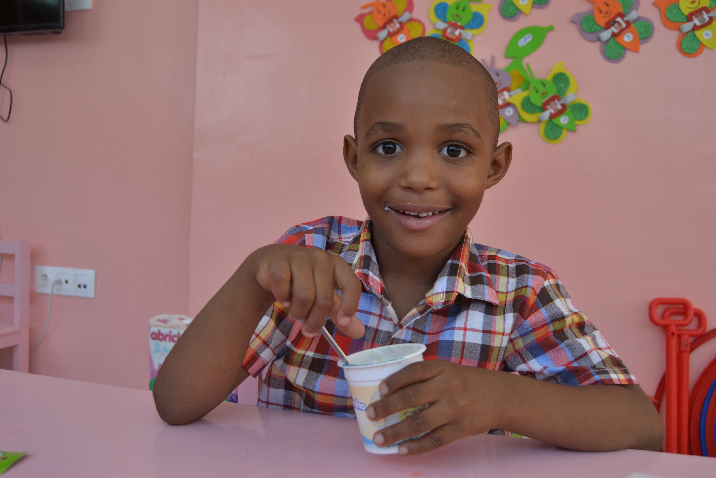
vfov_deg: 38.4
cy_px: 239
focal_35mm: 34
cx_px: 358
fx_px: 686
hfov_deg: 55.1
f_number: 5
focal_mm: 23
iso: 400
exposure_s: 1/100
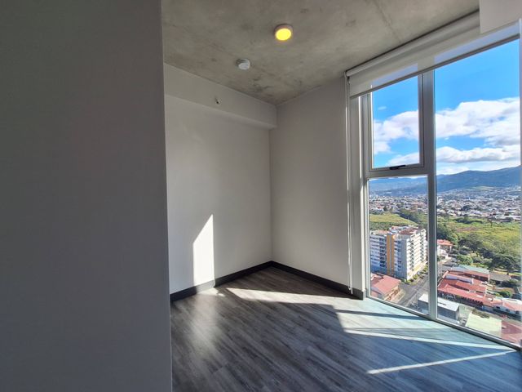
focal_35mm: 13
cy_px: 196
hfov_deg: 106.2
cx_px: 261
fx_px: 196
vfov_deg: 89.9
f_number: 2.2
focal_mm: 1.74
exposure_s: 1/542
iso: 40
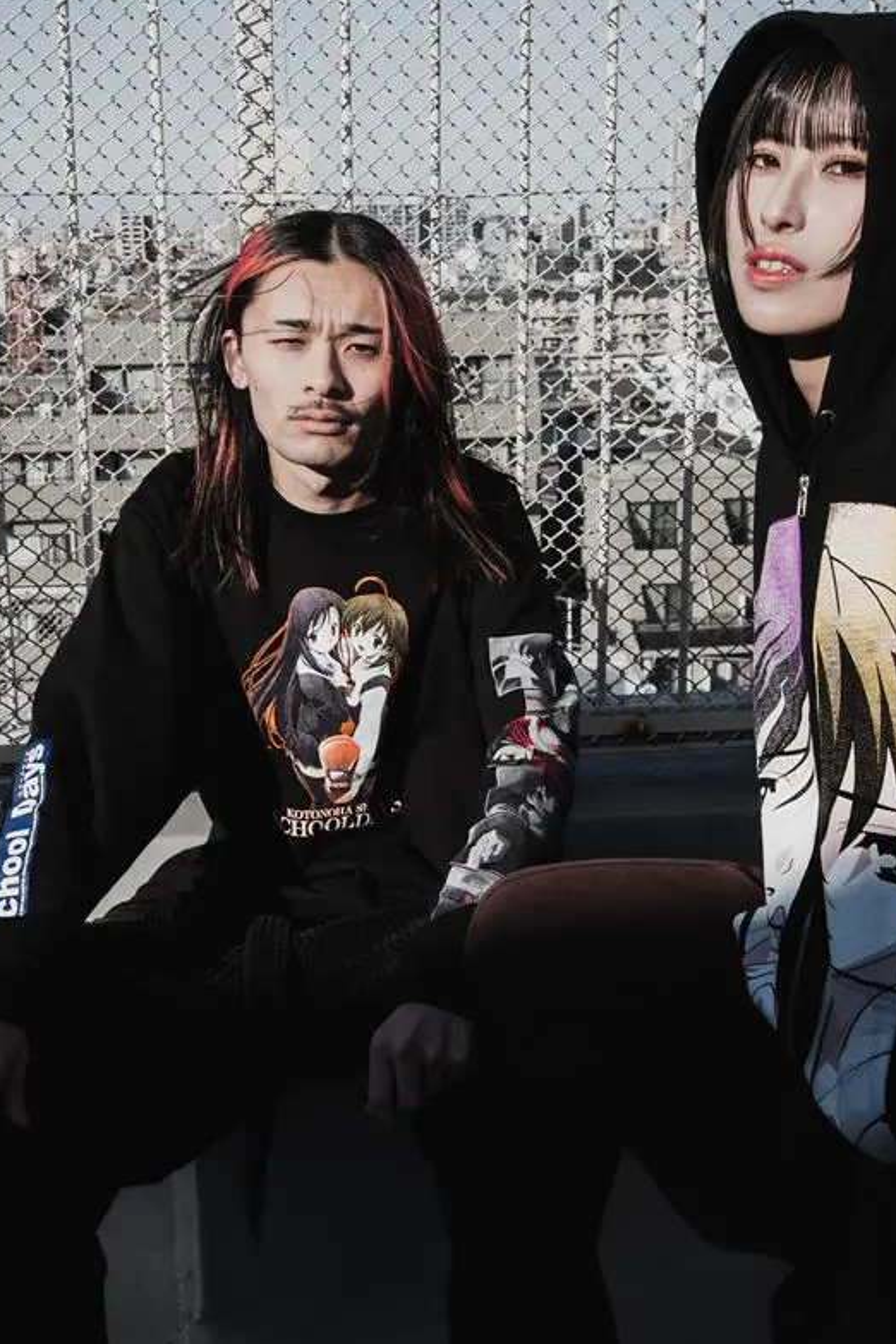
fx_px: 1717
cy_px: 625
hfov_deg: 29.2
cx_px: 397
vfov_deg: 42.7
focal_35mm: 46
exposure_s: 1/200
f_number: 9
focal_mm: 30
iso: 125
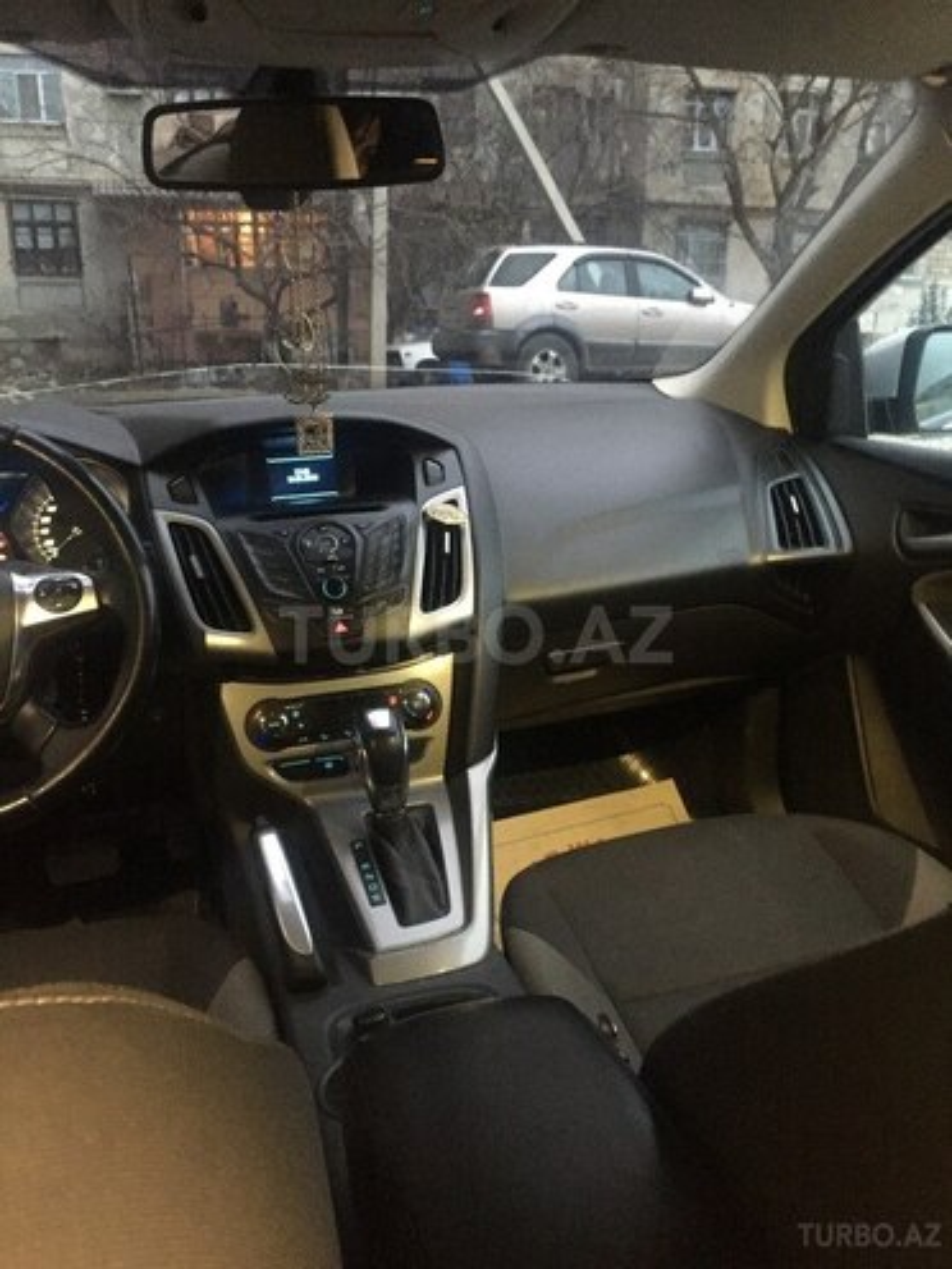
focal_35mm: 29
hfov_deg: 48.2
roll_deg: -0.3
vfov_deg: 61.7
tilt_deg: -16.6
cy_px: 634
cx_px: 476
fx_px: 1063
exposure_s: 1/17
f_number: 2.2
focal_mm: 4.15
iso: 640
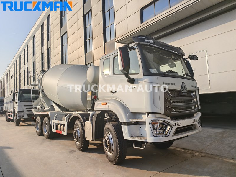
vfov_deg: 58.9
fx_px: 157
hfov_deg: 73.9
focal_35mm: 23
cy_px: 88
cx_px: 118
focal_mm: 5.6
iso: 72
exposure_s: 1/3436
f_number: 1.57
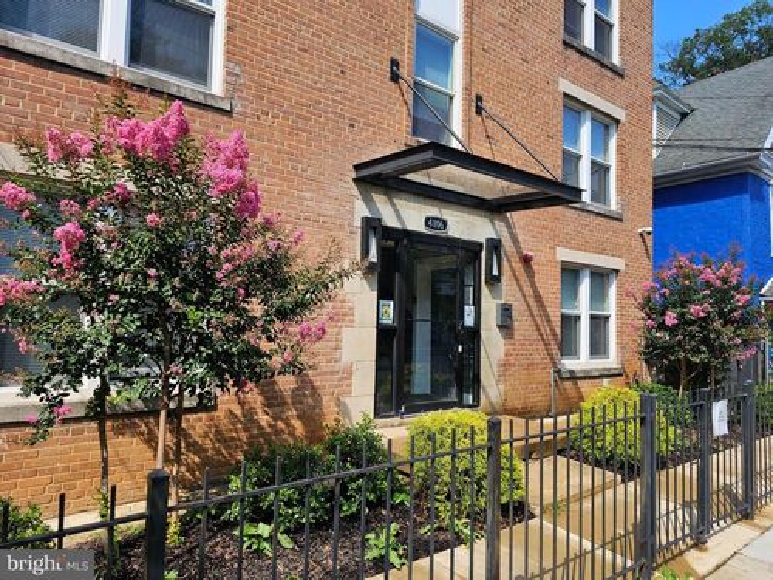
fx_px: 514
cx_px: 386
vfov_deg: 58.9
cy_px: 290
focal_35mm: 23
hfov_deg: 73.9
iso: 10
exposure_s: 1/407
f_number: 1.7
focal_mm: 6.3
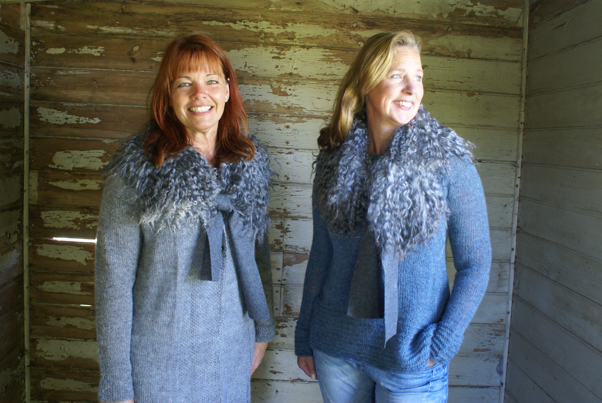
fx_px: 552
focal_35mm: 33
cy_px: 202
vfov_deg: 40.1
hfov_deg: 57.2
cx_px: 301
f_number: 4
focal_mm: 22
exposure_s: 1/30
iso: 400
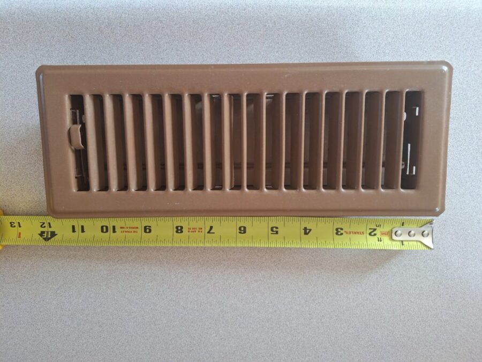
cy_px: 181
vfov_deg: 58.9
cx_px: 241
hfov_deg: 73.9
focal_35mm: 23
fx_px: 320
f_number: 1.8
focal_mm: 5.54
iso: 100
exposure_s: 1/40
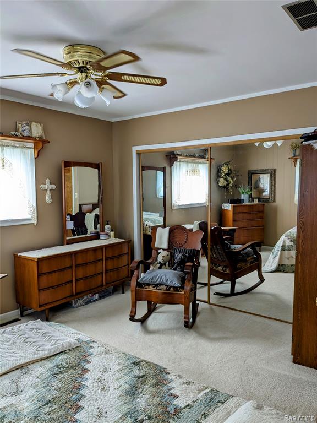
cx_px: 158
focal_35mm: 27
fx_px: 330
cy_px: 212
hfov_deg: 51.4
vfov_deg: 65.3
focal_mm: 4.38
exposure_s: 1/120
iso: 99
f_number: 1.73
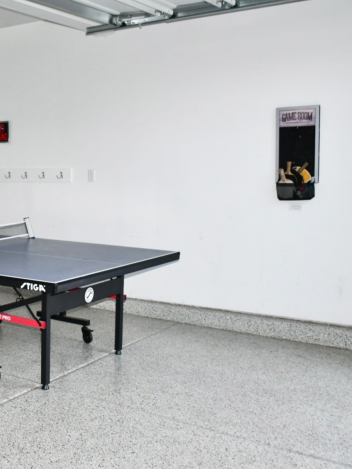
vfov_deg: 43.0
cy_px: 234
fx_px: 597
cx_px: 48
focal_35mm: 44
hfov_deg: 31.6
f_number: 3.5
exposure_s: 1/60
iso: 800
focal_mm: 20
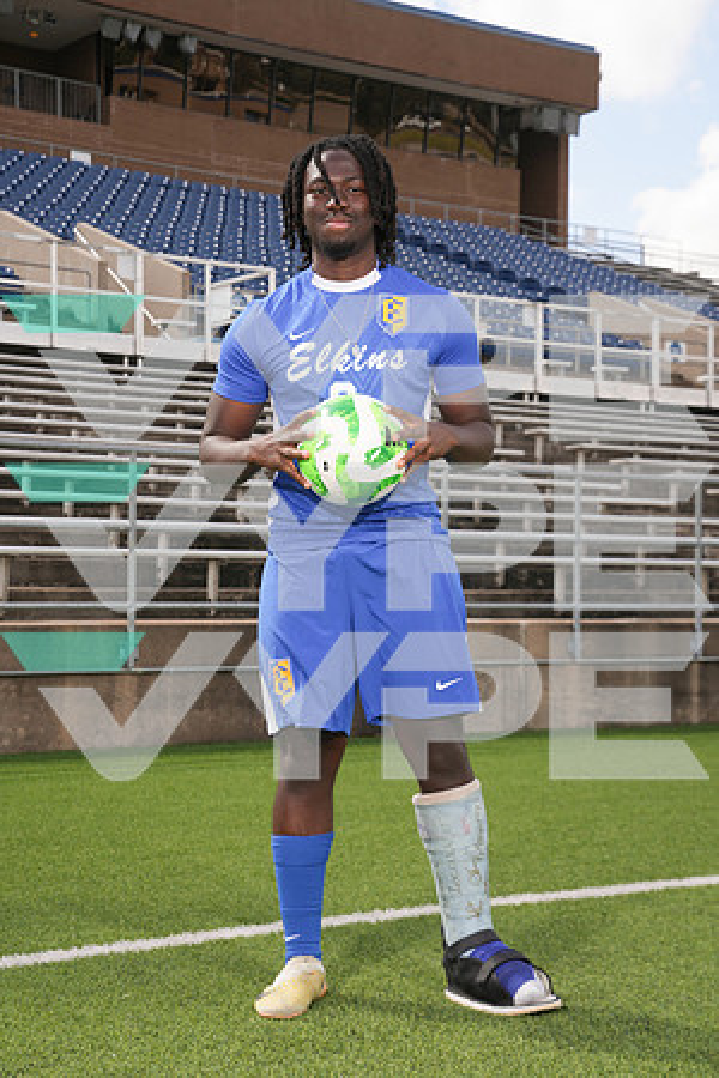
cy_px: 539
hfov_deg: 21.2
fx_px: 1917
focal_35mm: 64
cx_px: 360
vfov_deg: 31.4
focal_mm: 64
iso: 100
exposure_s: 1/200
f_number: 8
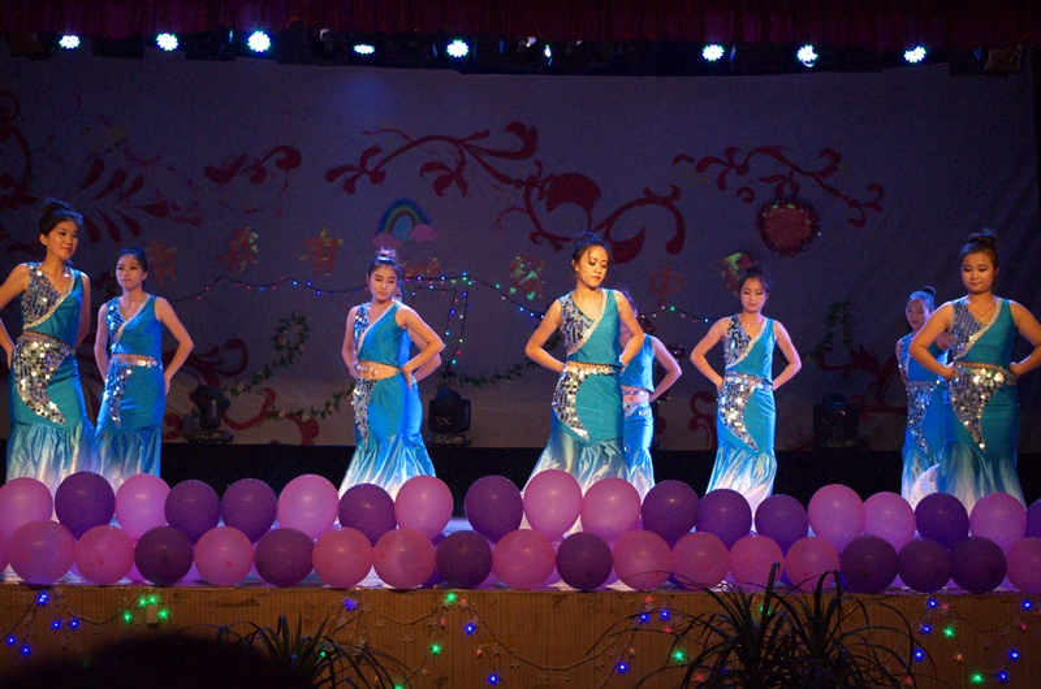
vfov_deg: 18.8
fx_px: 2078
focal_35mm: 72
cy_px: 344
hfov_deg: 28.1
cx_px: 520
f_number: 5.6
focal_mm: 47.5
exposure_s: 1/500
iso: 6400
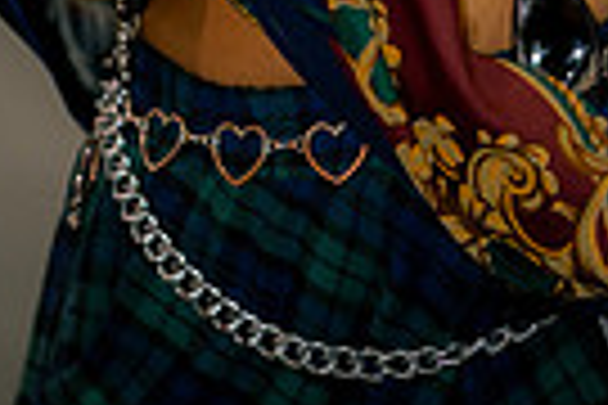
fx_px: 5911
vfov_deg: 3.9
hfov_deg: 5.9
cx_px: 392
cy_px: -536
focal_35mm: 350
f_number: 1.4
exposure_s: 1/125
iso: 250
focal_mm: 105
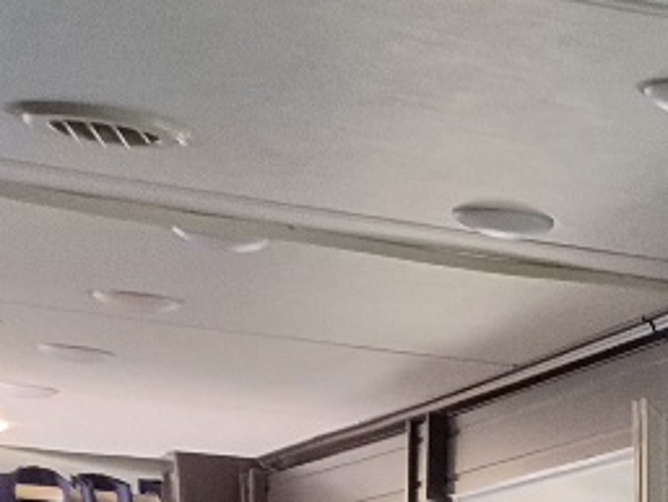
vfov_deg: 9.3
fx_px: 2761
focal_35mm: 143
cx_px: 1541
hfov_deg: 11.6
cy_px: 1189
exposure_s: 1/120
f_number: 1.8
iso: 1000
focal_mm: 5.4
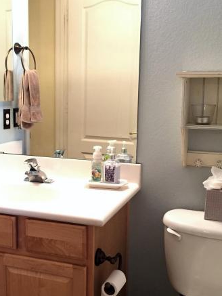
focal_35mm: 51
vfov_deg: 37.5
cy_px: 161
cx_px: 84
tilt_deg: -9.8
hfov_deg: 28.5
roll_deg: -0.9
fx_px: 436
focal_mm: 4.15
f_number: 2.2
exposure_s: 1/30
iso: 200
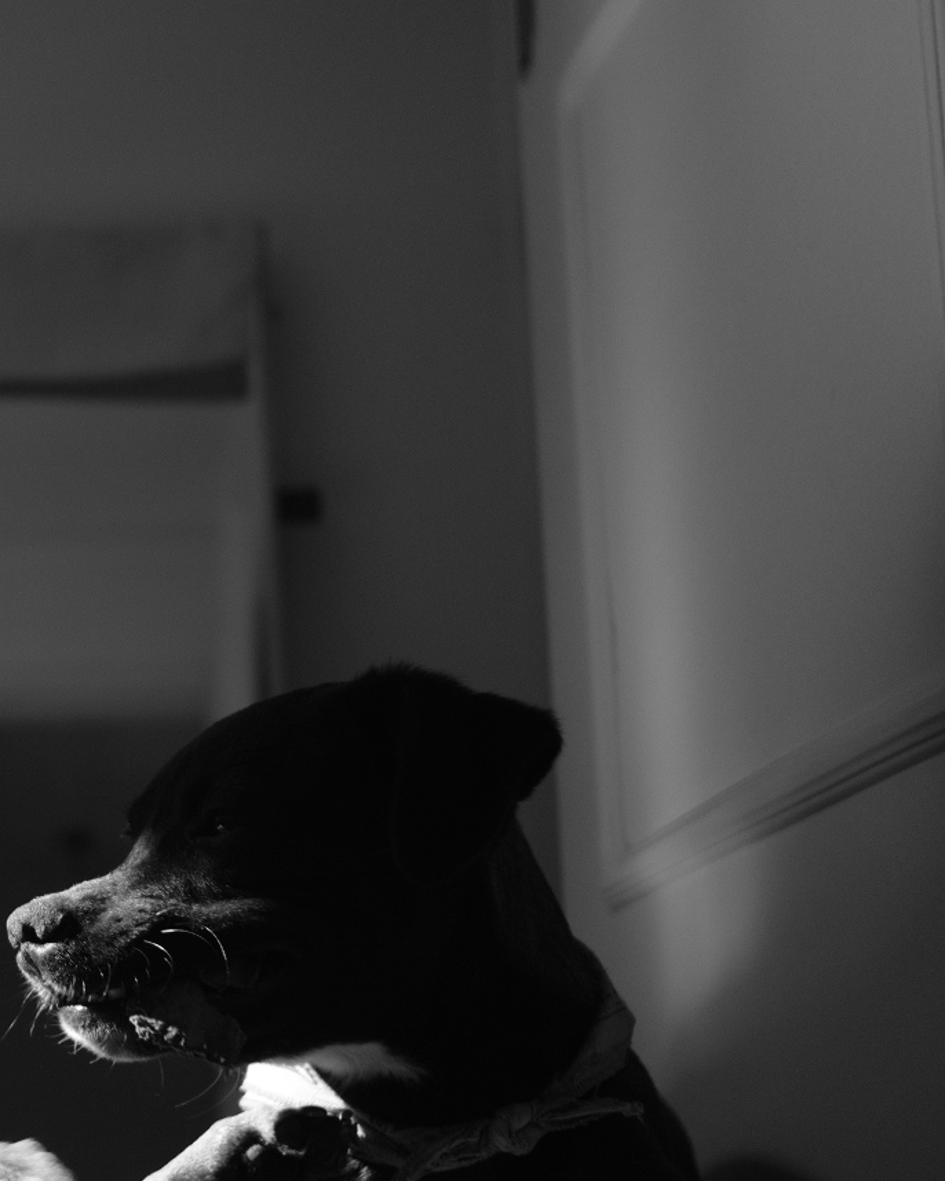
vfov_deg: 27.8
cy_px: 734
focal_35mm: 68
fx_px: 2378
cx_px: -204
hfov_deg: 20.9
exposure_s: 1/250
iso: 250
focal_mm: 23
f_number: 2
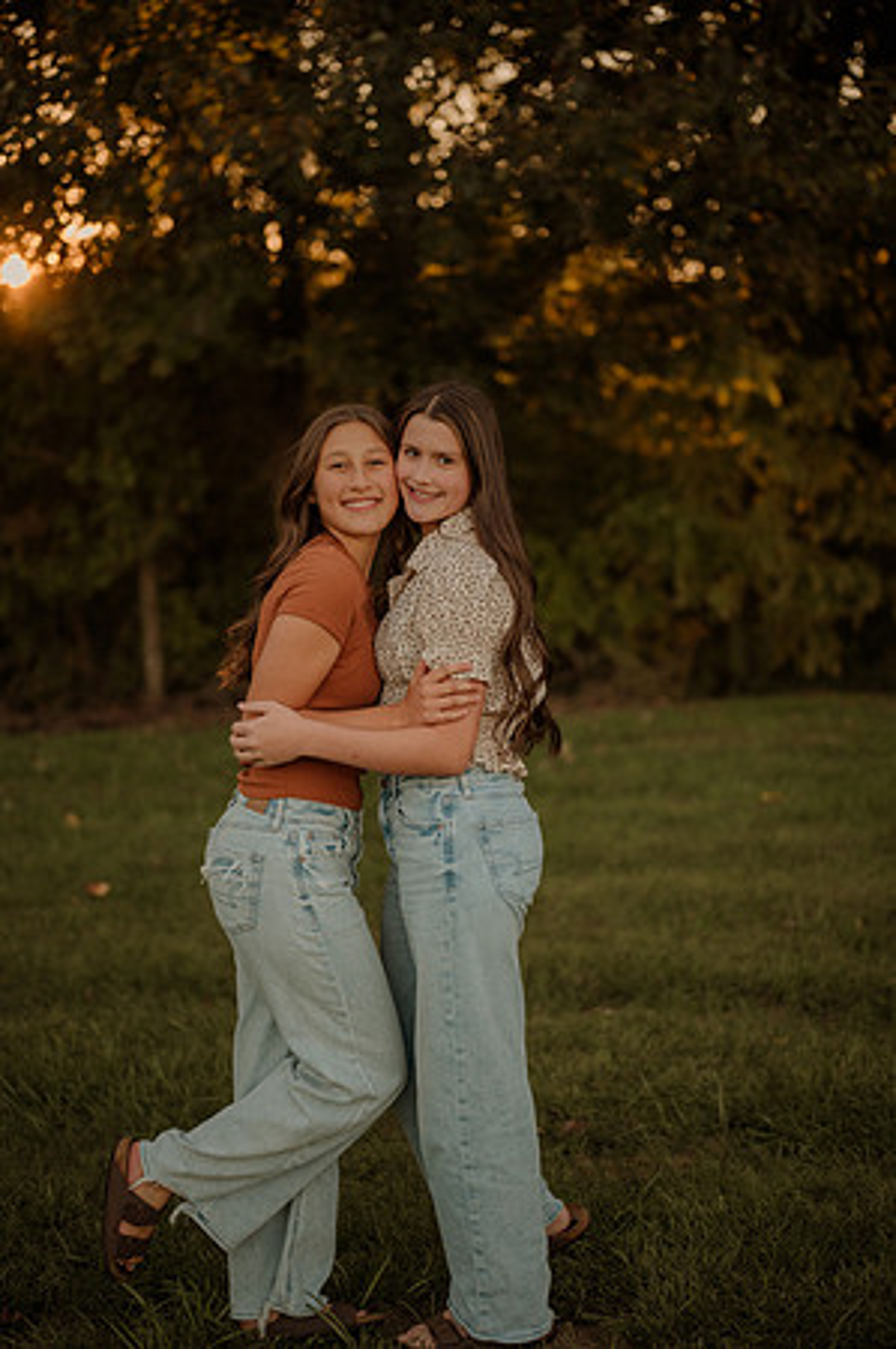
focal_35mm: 50
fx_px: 1871
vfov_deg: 39.6
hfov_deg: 26.9
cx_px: 448
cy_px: 674
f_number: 2
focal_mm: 50
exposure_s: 1/640
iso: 250
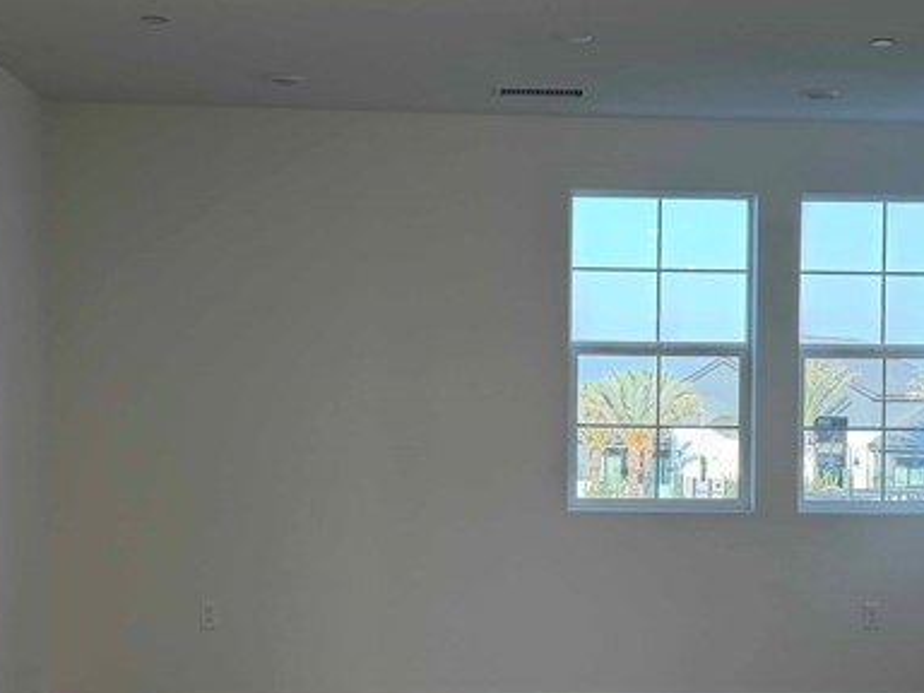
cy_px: 421
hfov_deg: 30.1
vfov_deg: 22.9
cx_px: 580
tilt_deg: -1.4
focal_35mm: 64
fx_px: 1708
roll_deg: +0.4
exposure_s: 1/172
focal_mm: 6.76
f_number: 1.78
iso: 80
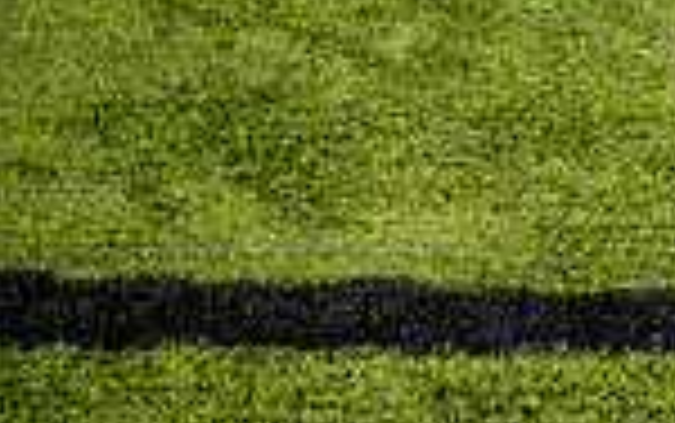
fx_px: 1915
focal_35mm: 104
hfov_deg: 19.8
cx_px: 549
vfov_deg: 10.9
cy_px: -544
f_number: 14
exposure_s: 1/250
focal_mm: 34
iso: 100
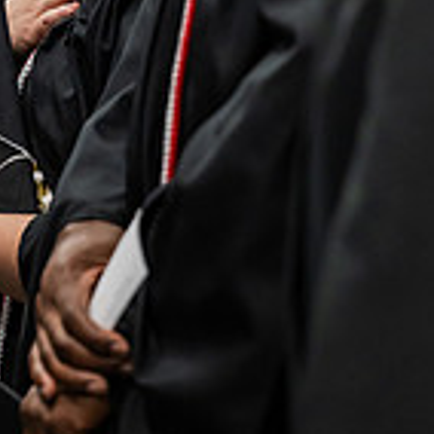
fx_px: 4000
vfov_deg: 6.2
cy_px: -107
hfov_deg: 6.2
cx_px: 31
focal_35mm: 282
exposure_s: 1/200
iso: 2500
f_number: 3.2
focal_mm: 105
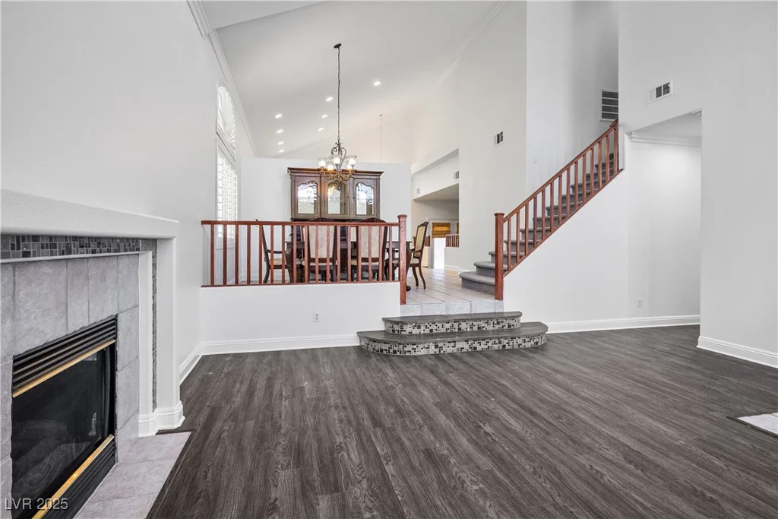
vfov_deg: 67.4
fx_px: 389
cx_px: 389
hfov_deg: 90.0
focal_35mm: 18
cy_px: 260
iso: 500
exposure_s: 1/1.67
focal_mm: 12
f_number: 8
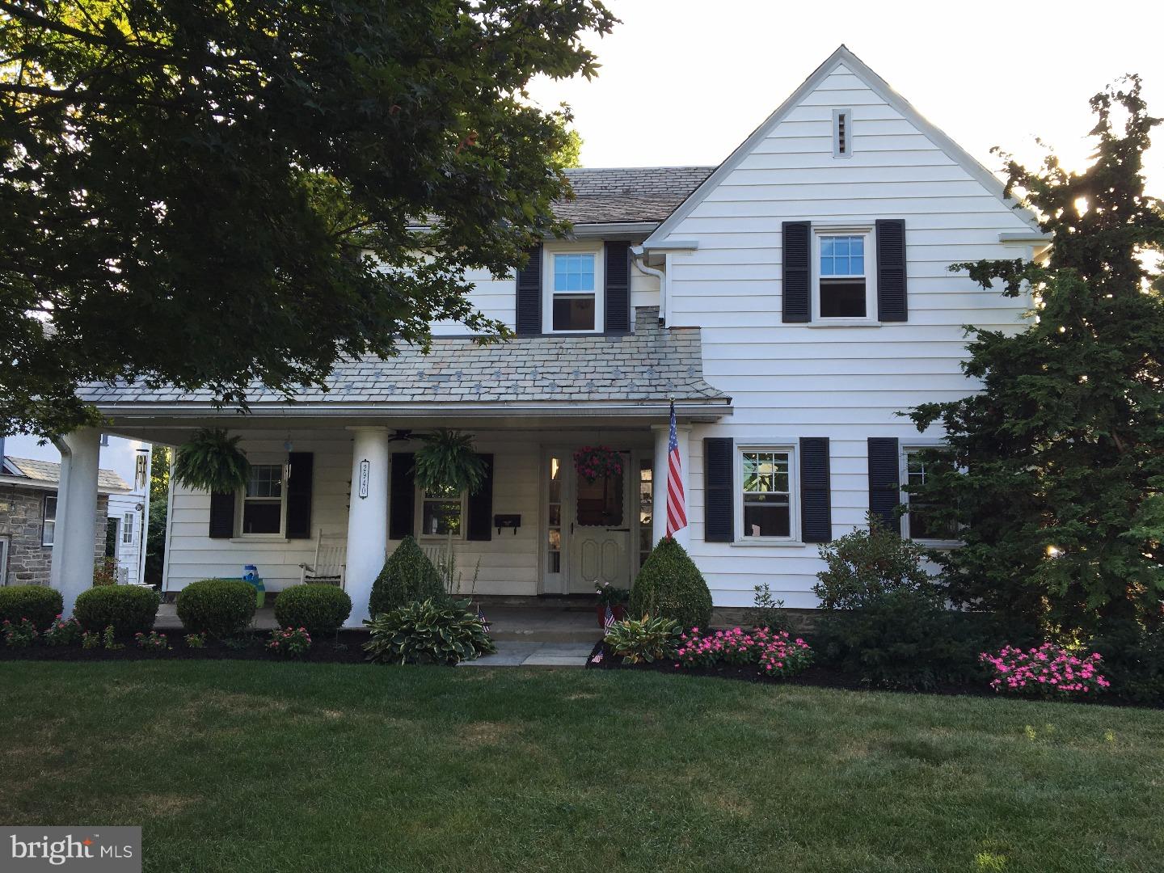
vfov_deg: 48.2
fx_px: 975
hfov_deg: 61.7
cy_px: 436
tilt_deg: +5.9
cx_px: 582
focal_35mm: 29
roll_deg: -0.9
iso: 25
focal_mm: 4.15
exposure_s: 1/214
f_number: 2.2
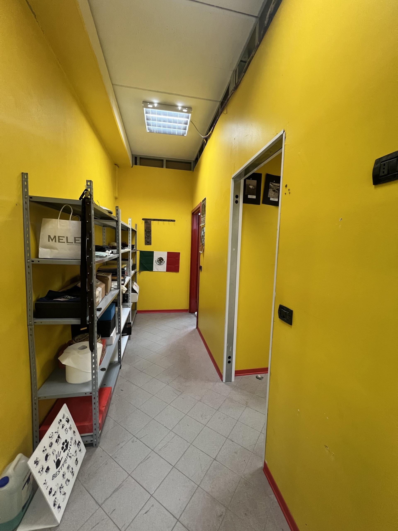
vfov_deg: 106.2
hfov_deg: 89.9
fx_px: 199
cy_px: 266
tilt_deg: -5.2
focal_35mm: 13
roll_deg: -0.8
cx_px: 199
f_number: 1.8
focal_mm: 1.57
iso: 200
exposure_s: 1/100
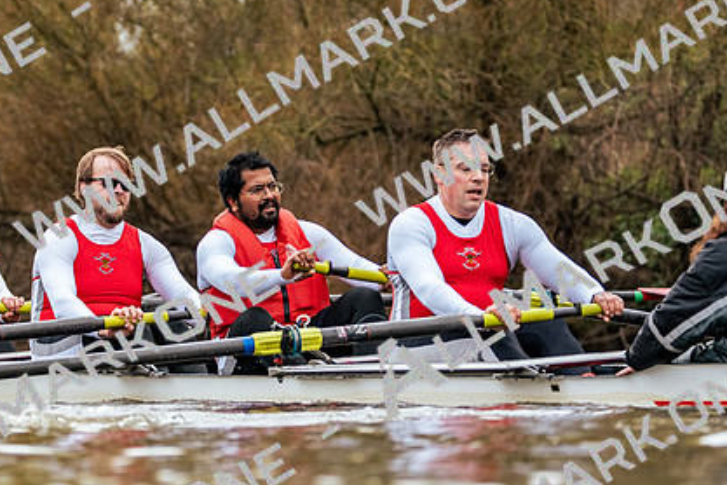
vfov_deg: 3.7
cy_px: 256
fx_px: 7532
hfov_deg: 5.5
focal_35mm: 373
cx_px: 228
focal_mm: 268
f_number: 6.3
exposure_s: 1/2000
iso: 2500
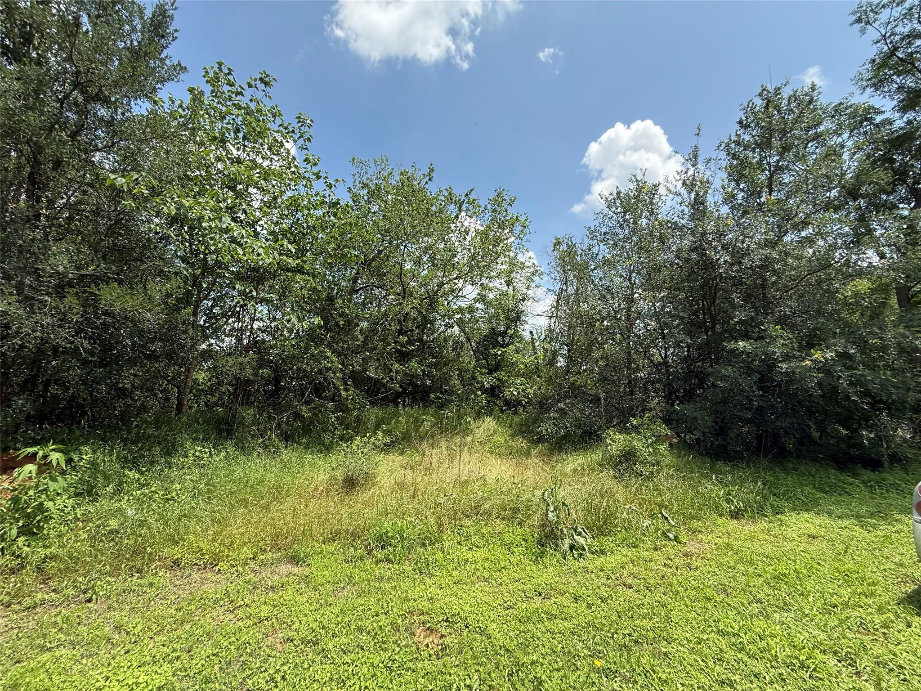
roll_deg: -1.5
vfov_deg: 85.7
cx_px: 460
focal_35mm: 14
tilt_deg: +7.8
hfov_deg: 102.1
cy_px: 346
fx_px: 372
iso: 50
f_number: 2.2
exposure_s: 1/1017
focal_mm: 2.22
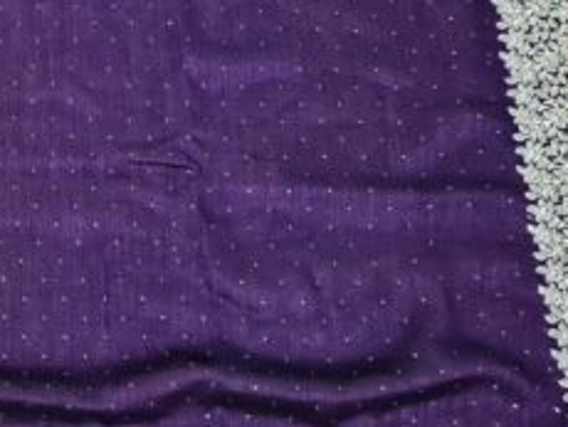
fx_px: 1298
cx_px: -200
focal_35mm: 79
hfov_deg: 21.9
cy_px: -9
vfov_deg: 18.2
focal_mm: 5.4
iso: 200
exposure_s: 1/60
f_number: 1.8
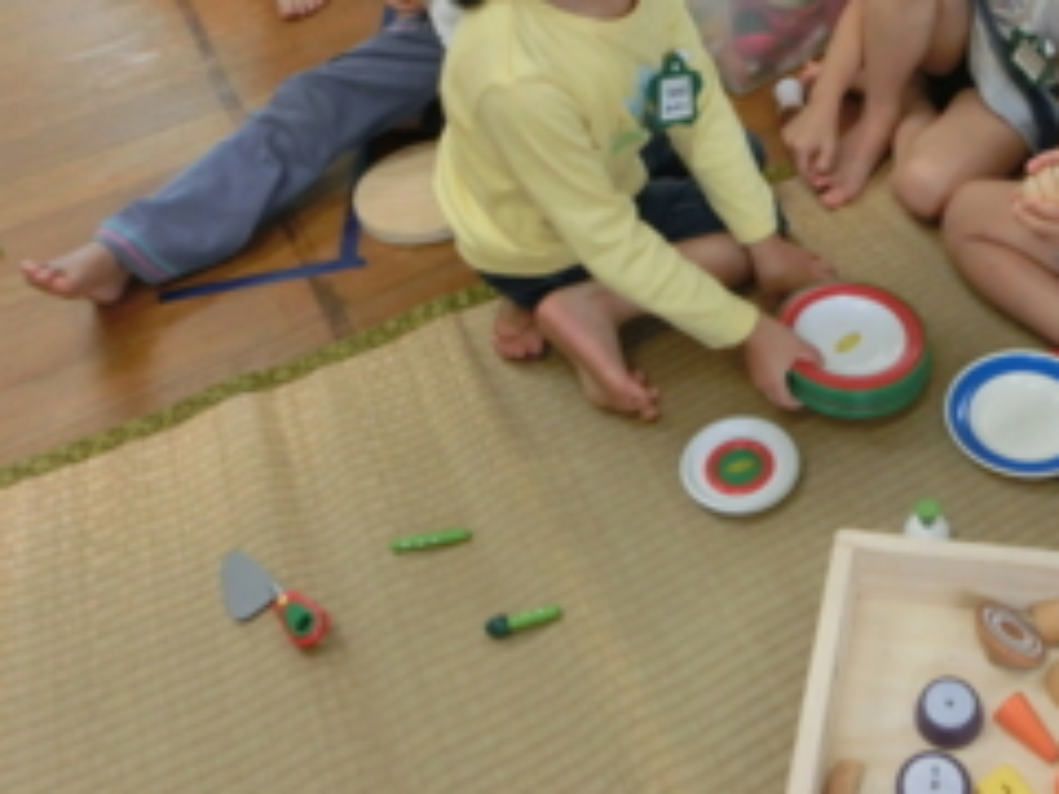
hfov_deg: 44.7
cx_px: 834
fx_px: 1224
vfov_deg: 35.4
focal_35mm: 40
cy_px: 229
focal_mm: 4.24
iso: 400
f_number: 3
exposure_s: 1/125
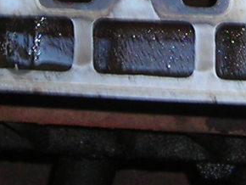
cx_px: 189
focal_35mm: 268
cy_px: -53
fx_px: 1906
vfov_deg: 5.5
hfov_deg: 7.4
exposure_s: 1/60.1
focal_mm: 6.3
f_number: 3.2
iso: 50
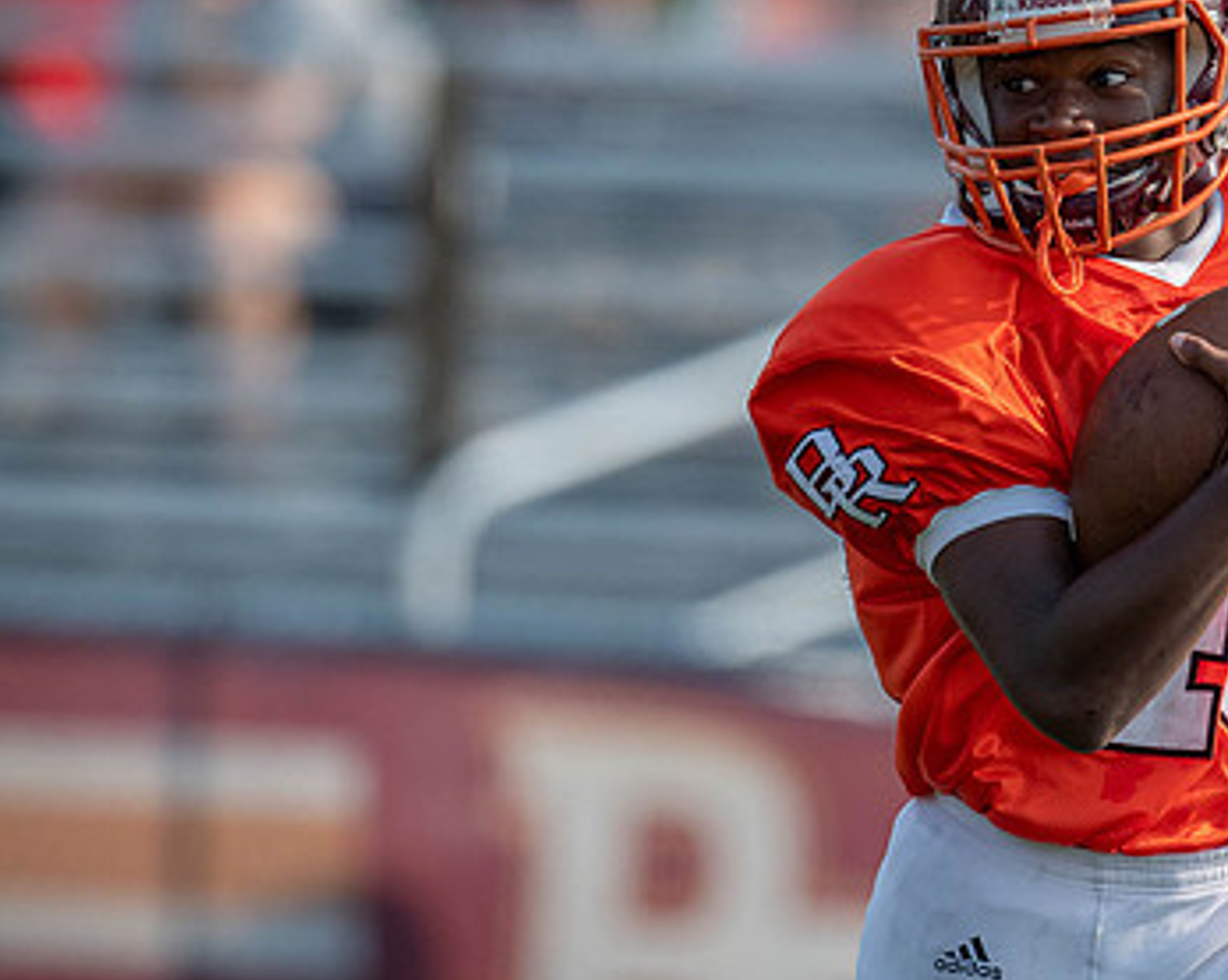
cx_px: 993
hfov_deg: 1.6
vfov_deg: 1.3
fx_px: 44593
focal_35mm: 1228
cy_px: 362
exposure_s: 1/3200
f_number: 4
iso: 400
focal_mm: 500
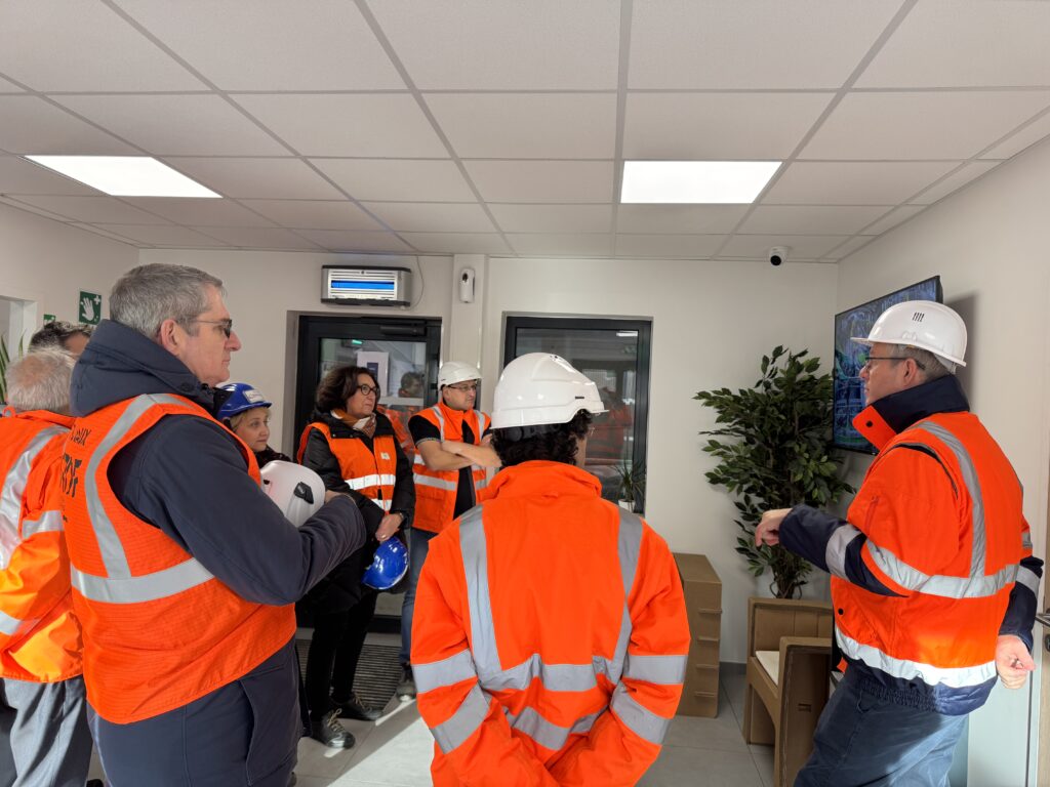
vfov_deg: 56.8
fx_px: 728
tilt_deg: +1.0
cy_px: 394
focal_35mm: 24
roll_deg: -1.4
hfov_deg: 71.6
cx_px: 525
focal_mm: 6.76
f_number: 1.78
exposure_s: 1/100
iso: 100
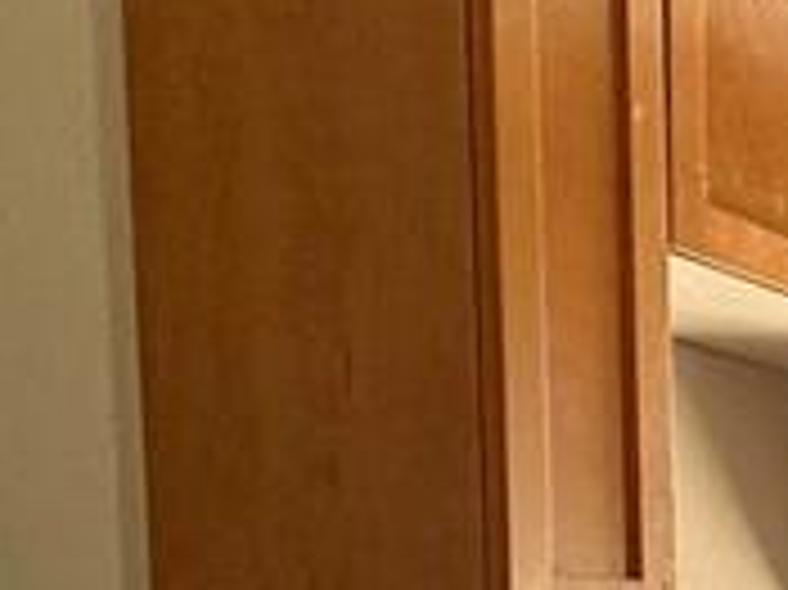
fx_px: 1865
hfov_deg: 15.6
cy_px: 811
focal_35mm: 82
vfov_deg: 16.7
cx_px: 1792
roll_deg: -0.3
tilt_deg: -3.7
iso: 40
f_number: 2.2
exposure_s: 1/149
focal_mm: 2.22
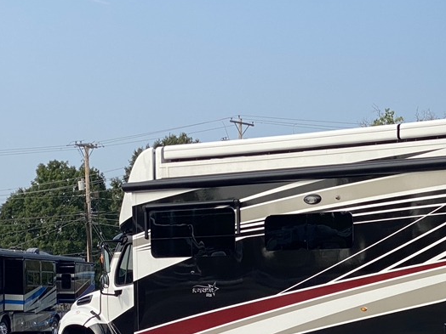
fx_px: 1533
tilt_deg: -1.2
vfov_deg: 12.3
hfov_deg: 16.2
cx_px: 455
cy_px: 316
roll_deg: +0.1
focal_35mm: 119
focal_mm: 6
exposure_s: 1/959
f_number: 2
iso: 20
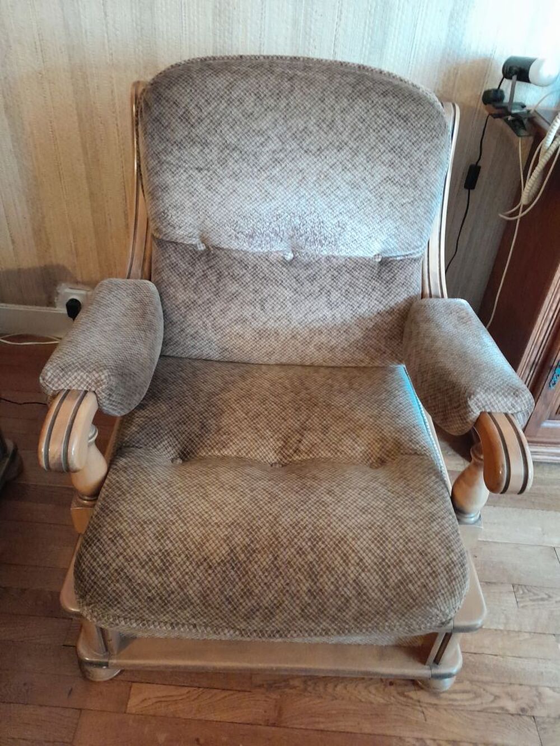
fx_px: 582
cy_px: 373
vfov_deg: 65.3
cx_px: 280
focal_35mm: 27
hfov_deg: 51.4
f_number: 1.8
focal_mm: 4
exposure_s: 1/10
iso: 800
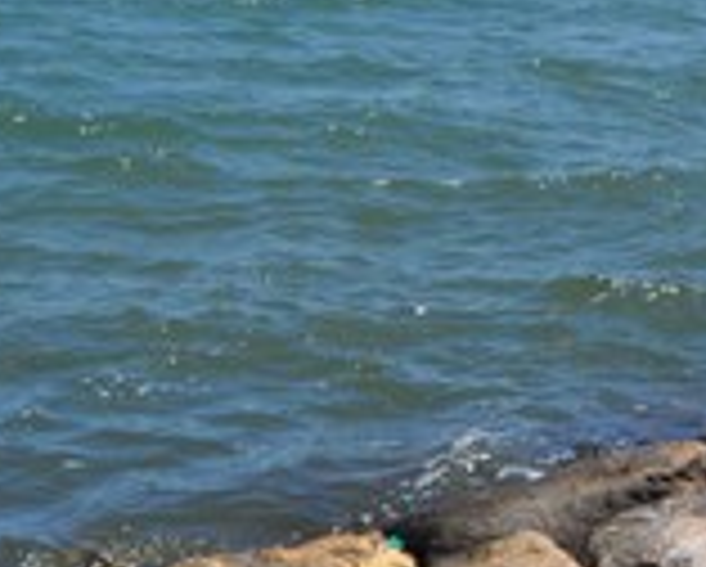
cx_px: 1007
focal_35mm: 103
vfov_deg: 14.2
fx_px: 2155
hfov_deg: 17.1
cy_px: -223
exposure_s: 1/400
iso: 200
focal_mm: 18
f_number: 10
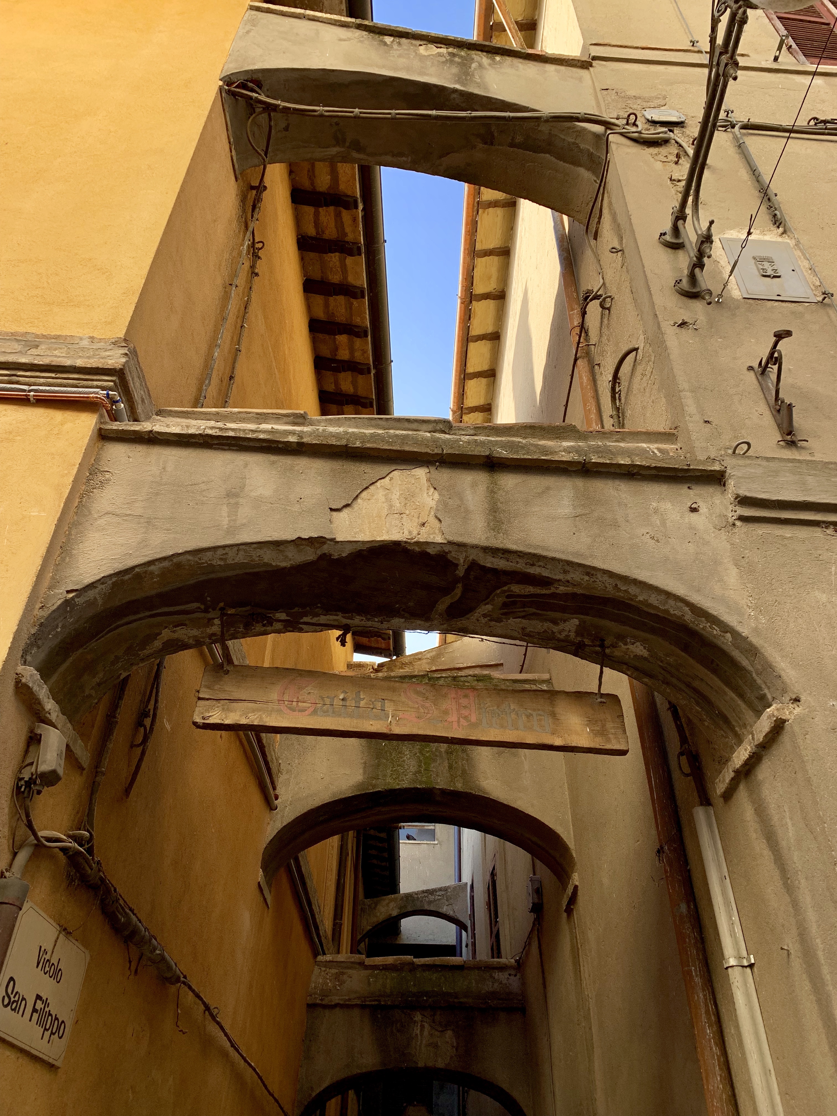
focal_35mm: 26
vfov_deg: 67.3
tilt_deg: +41.1
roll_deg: -1.0
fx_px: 838
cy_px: 558
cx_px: 418
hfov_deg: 53.1
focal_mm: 4.25
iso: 25
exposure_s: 1/490
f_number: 1.8
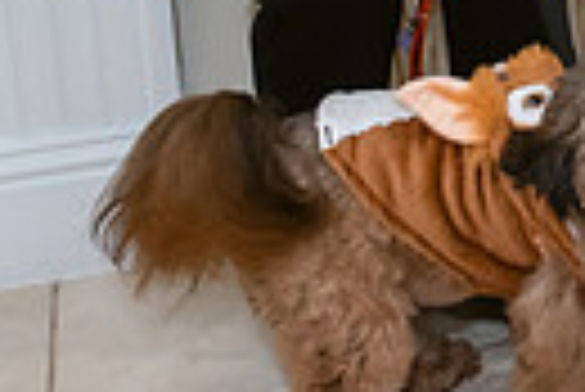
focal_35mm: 107
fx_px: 1741
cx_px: 1300
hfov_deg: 14.4
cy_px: -241
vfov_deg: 12.1
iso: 2500
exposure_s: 1/80
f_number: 9
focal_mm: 24
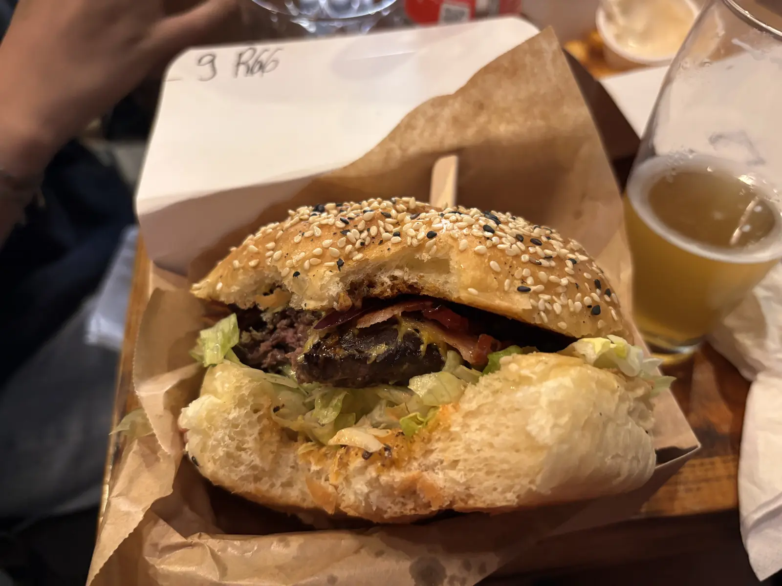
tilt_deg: -47.1
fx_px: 587
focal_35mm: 26
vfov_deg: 53.1
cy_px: 293
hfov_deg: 67.3
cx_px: 391
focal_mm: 5.96
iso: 400
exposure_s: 1/33
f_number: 1.6
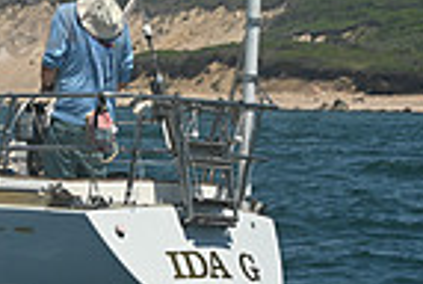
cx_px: -382
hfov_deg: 5.9
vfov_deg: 4.0
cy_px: -67
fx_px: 4050
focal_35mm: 344
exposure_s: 1/1000
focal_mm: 85
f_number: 10
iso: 320
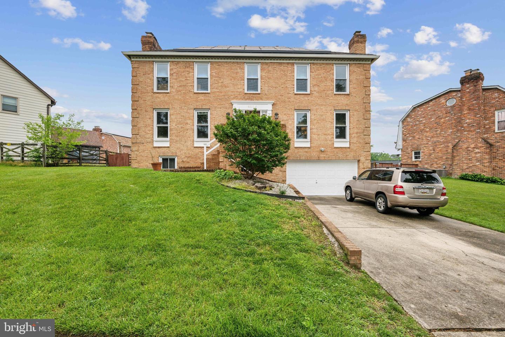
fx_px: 210
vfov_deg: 77.3
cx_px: 252
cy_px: 168
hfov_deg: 100.4
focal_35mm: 15
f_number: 7.1
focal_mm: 15
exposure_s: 1/500
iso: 400
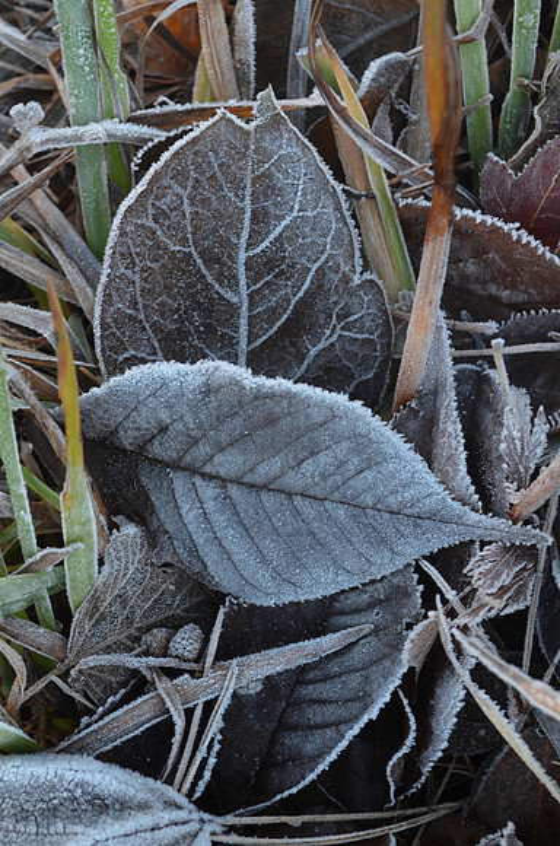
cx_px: 280
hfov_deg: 23.7
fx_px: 1336
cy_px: 423
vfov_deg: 35.1
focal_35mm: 57
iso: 400
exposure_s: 1/60
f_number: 7.1
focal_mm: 38
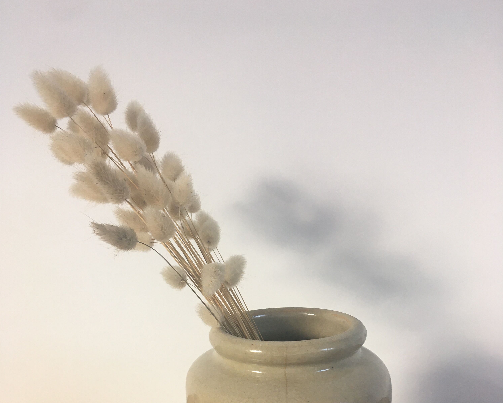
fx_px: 566
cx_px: 252
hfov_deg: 47.9
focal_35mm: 38
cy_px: 319
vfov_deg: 37.8
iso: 25
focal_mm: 4.15
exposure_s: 1/33
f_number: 2.2
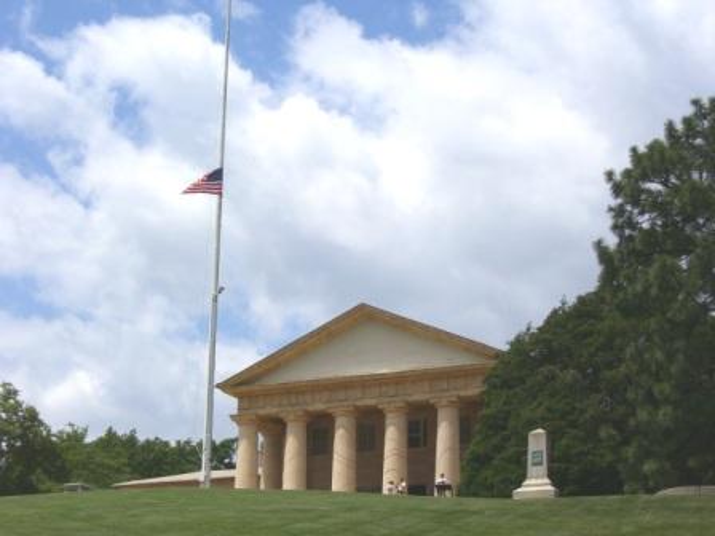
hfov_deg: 23.8
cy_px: 268
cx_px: 358
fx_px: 1694
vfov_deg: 18.0
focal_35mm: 82
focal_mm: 13.5
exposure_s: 1/500
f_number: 8
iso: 80
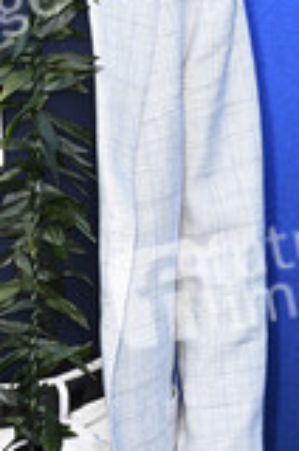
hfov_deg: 8.3
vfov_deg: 12.6
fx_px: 2039
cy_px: 141
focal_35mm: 163
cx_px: -3
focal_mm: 65
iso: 800
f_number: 6.3
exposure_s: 1/250
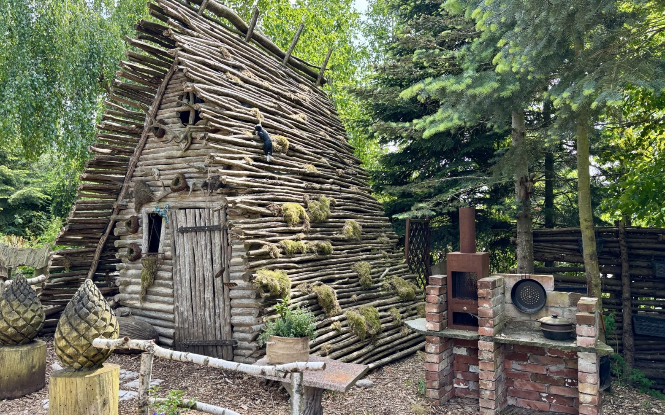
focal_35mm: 28
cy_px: 206
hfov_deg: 66.5
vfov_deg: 44.5
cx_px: 337
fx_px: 507
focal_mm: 5.96
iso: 50
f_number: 1.6
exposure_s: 1/376
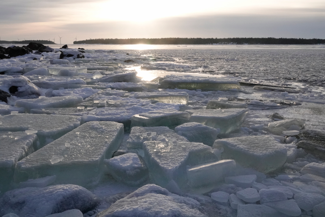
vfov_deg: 34.2
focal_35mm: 39
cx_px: 162
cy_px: 108
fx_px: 352
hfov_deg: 49.6
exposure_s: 1/1000
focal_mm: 14.16
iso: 1250
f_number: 10
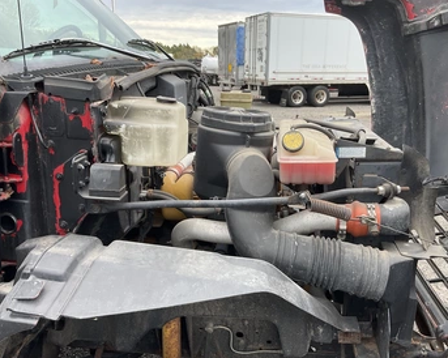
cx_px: 229
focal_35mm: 33
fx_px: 437
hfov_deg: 54.2
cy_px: 184
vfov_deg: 44.5
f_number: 1.8
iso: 25
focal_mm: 3
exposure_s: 1/287
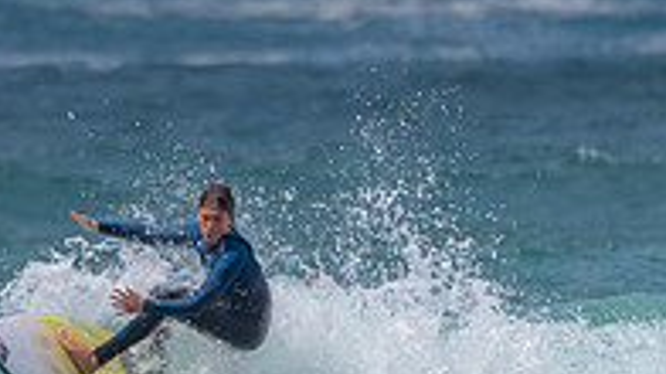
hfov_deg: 1.1
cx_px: 140
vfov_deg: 0.6
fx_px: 33641
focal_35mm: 1906
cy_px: 375
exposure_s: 1/2000
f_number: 5.6
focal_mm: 500
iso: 100
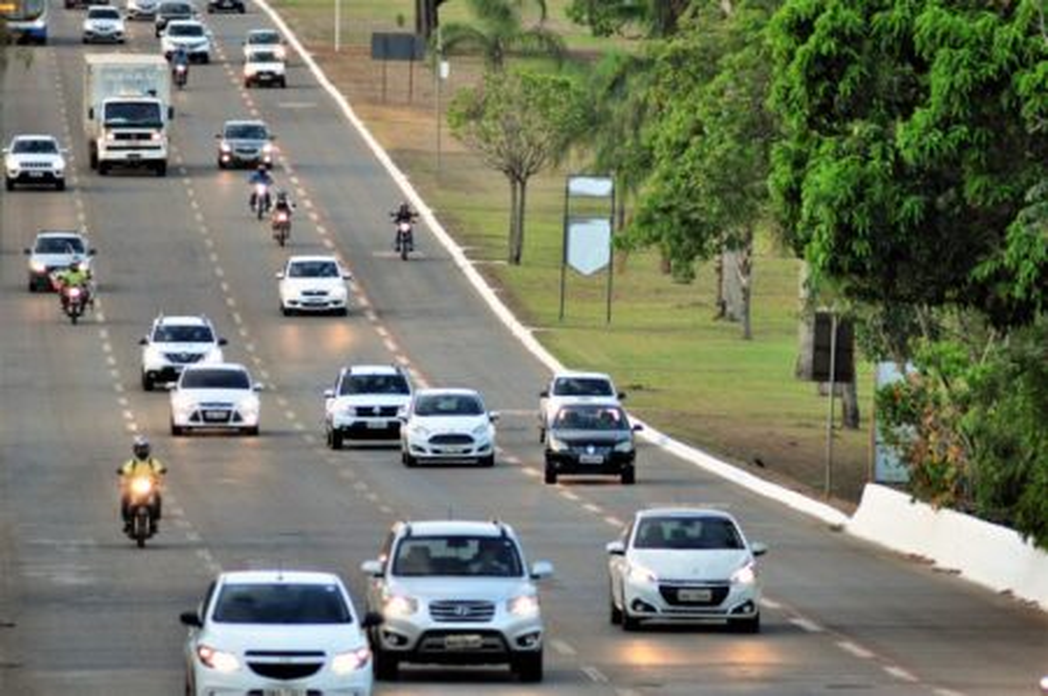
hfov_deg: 4.6
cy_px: 348
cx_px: 524
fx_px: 13086
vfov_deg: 3.0
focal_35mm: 450
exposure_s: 1/160
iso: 1600
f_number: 6.3
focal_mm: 300
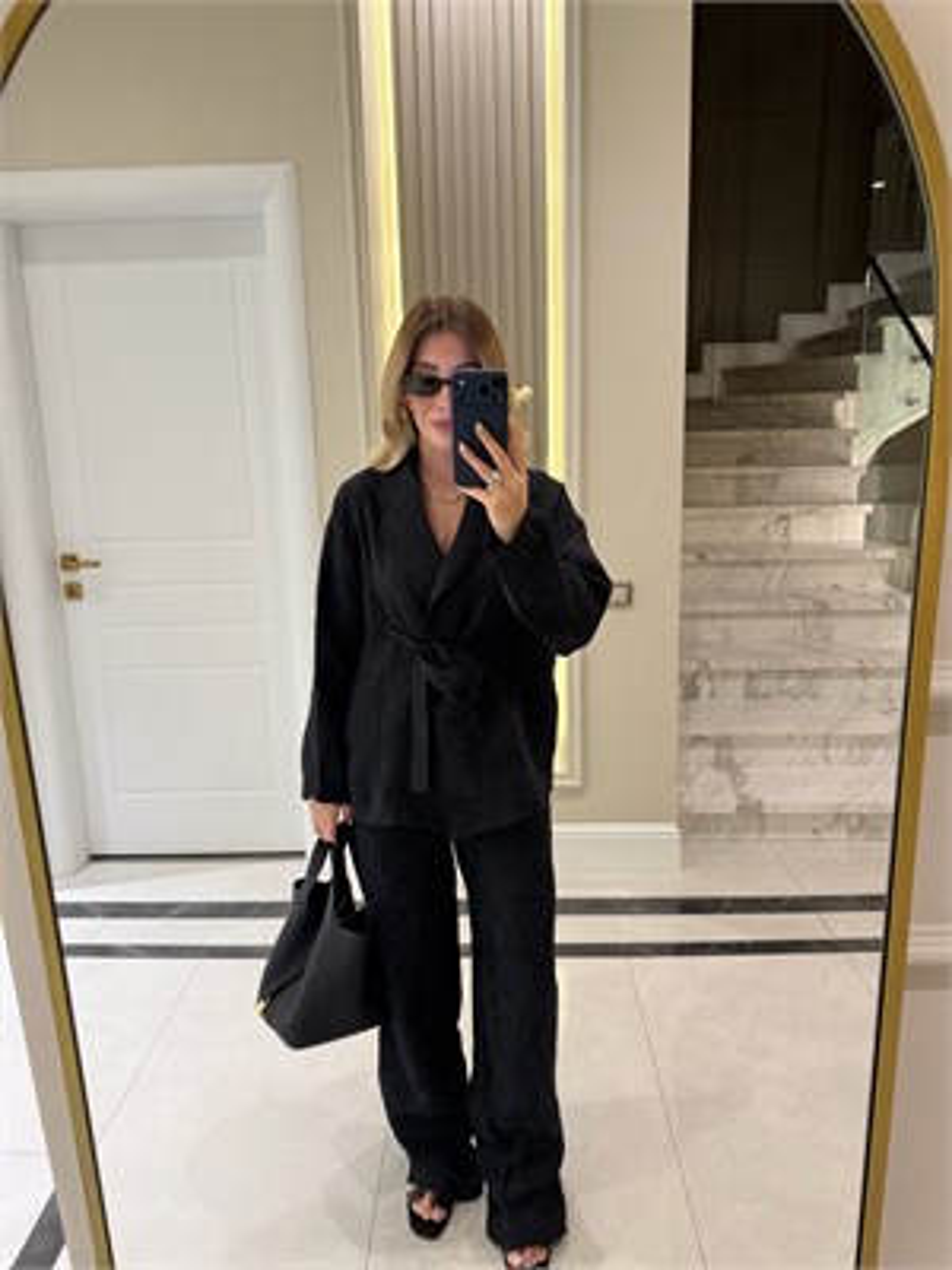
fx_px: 880
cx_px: 476
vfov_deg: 71.6
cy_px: 635
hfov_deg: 56.8
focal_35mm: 24
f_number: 1.78
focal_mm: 6.76
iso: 160
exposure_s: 1/50
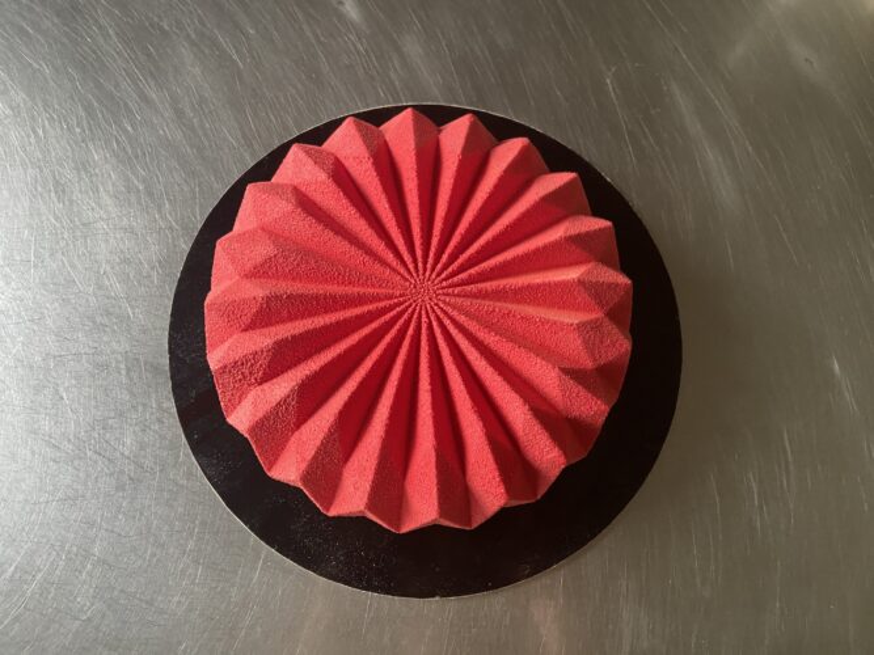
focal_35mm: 26
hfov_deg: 67.3
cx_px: 437
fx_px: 656
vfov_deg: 53.0
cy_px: 328
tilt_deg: -73.6
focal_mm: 4.25
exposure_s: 1/60
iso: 400
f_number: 1.8
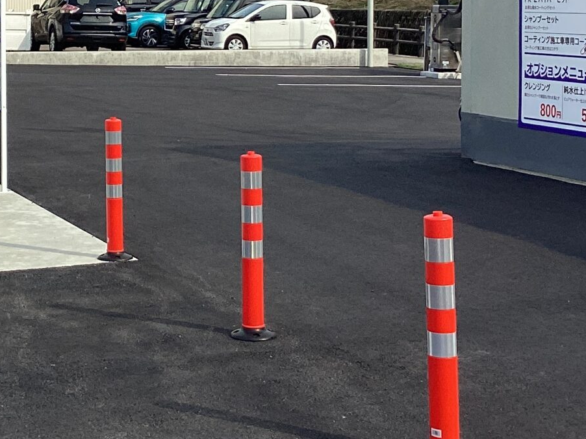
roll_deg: +0.3
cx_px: 138
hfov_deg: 22.0
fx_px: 1489
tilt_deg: -0.4
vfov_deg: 16.5
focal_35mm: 88
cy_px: 23
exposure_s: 1/1274
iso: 25
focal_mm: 3.3
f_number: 2.4
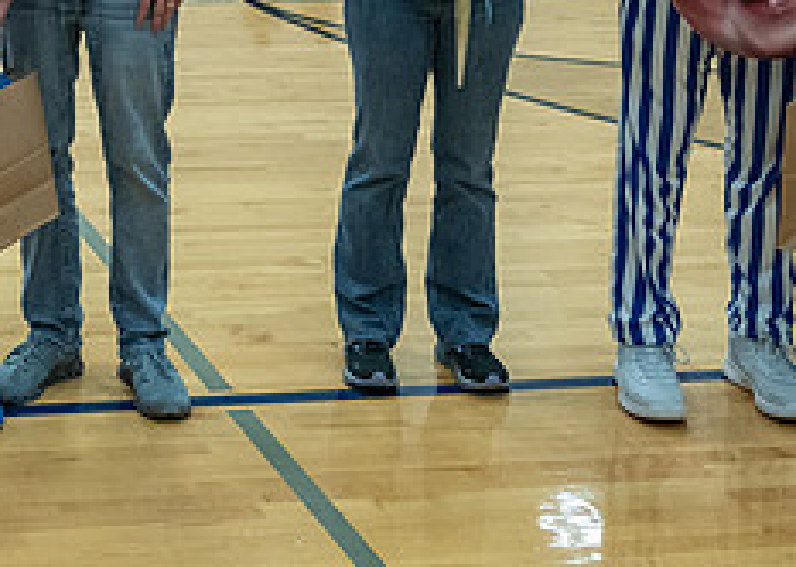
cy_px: -264
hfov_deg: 21.1
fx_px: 2010
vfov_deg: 15.0
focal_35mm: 89
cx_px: -106
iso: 2500
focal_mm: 24
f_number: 3.2
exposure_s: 1/500
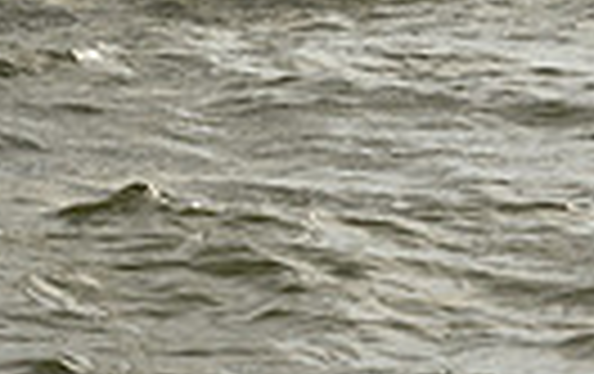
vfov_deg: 4.0
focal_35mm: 313
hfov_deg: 6.7
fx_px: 5076
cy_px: -888
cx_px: -65
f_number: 10
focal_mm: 70
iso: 250
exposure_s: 1/800
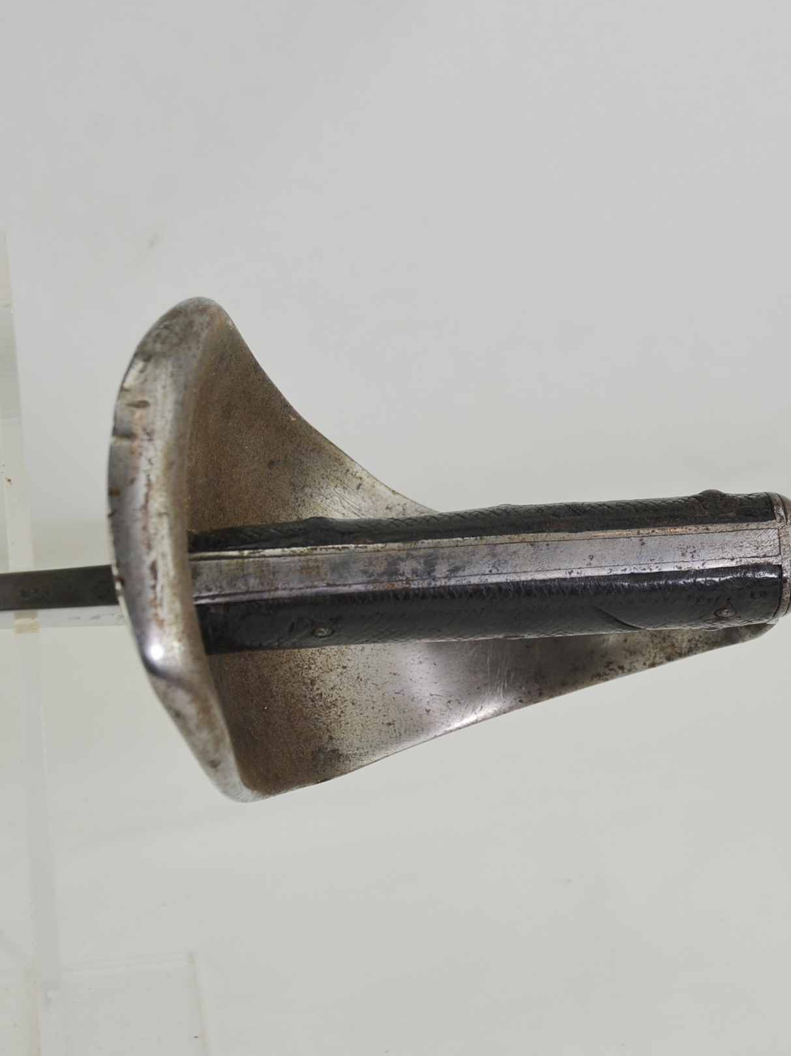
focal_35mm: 114
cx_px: 459
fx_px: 3474
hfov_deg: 13.0
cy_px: 529
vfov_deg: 17.3
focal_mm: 52
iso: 280
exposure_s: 1/125
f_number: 5.6
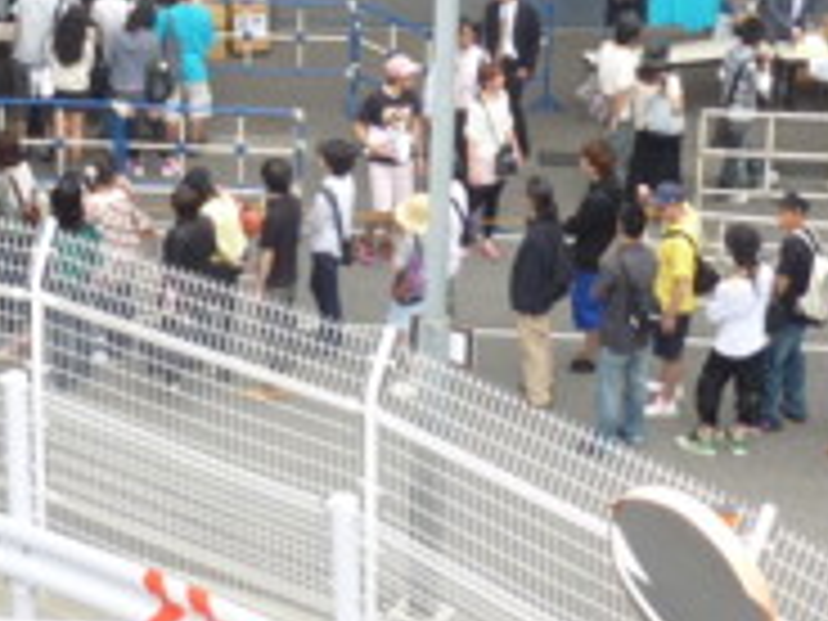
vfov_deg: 15.3
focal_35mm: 95
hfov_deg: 20.6
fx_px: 2272
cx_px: 256
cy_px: 16
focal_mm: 4.1
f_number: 3.3
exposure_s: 1/50
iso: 80
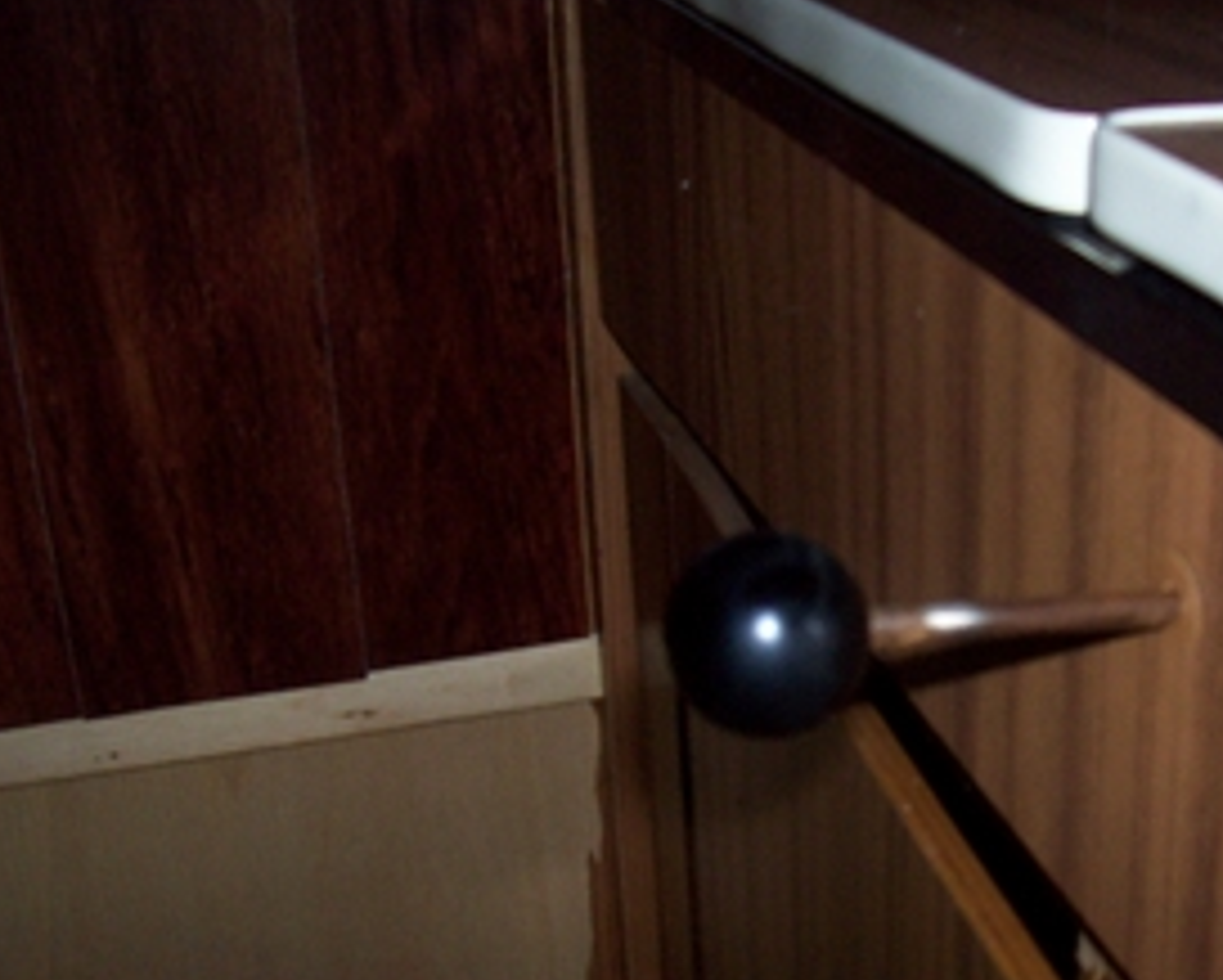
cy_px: 690
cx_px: 1025
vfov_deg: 24.8
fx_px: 2210
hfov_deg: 30.0
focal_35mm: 61
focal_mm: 5.6
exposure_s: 1/112
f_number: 2.7
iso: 140
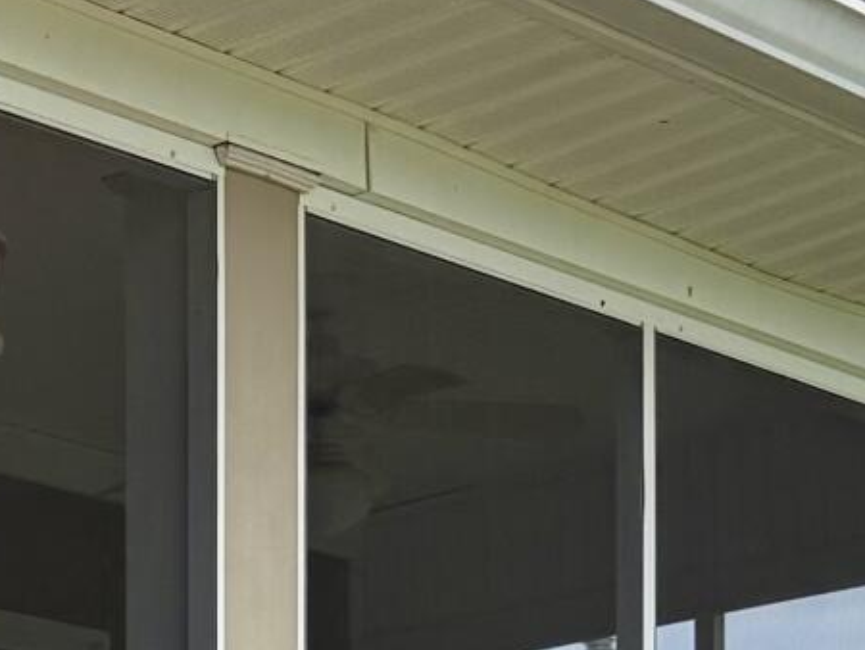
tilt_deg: -3.2
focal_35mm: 160
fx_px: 4000
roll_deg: +1.2
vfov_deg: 8.3
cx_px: -402
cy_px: 1740
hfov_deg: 11.8
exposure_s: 1/3145
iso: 100
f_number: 1.78
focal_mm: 6.76
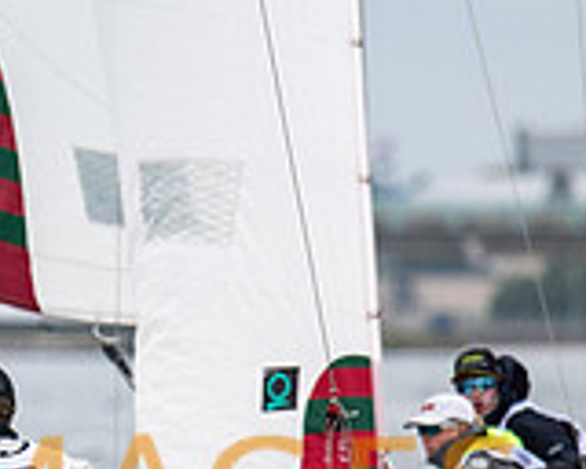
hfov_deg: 1.2
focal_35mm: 1628
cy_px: 464
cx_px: -92
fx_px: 28235
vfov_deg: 1.0
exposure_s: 1/2500
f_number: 4
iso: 250
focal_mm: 300
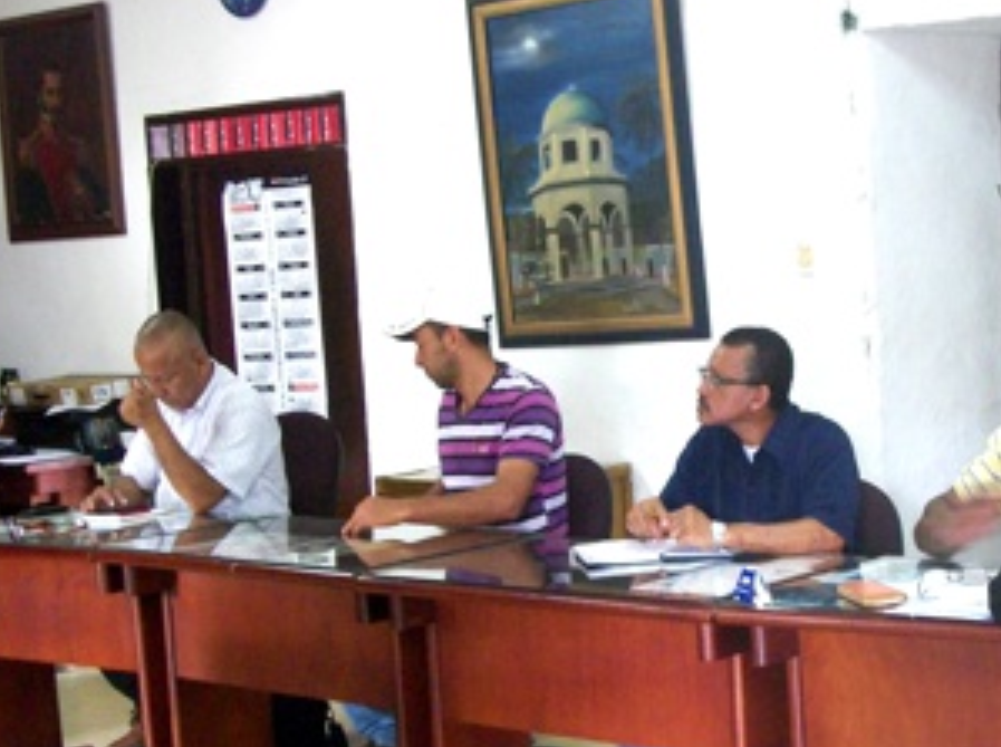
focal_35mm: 67
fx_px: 1934
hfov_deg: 28.4
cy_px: 543
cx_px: 793
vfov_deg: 21.7
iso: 400
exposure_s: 1/20
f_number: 3.2
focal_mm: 7.1
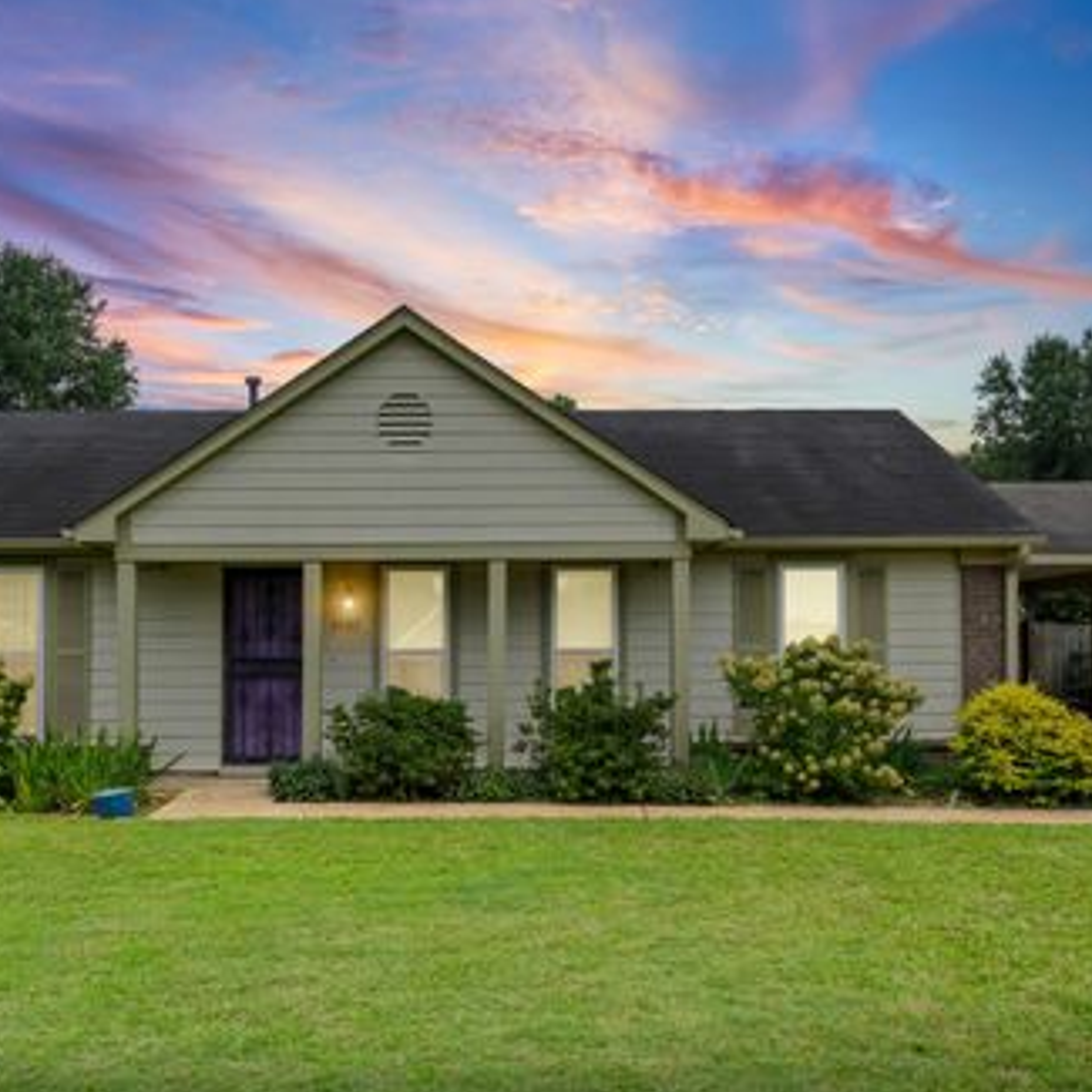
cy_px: 549
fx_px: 1213
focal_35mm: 34
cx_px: 494
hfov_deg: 48.4
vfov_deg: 48.5
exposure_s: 1/350
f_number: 9.5
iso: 1000
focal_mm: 26
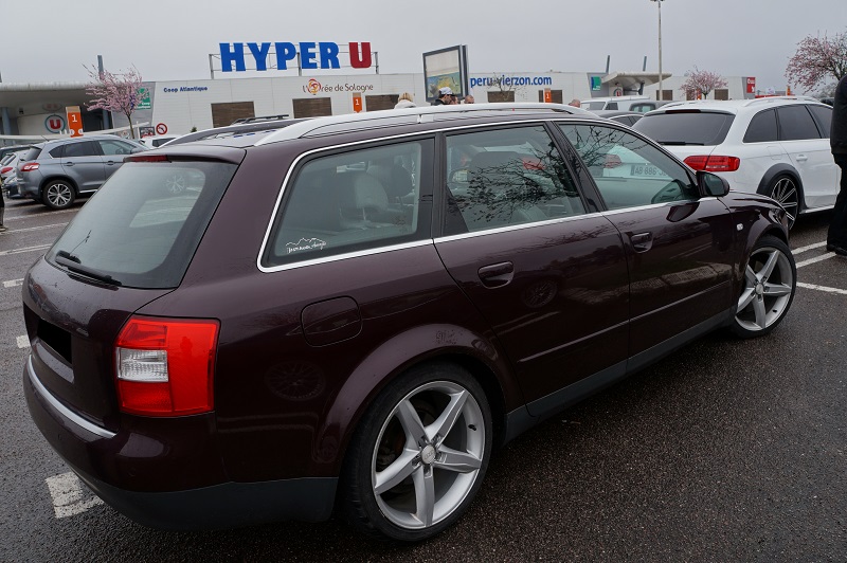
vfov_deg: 47.9
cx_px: 424
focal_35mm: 27
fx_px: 635
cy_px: 282
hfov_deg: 67.4
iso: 100
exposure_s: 1/125
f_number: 6.3
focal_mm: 18
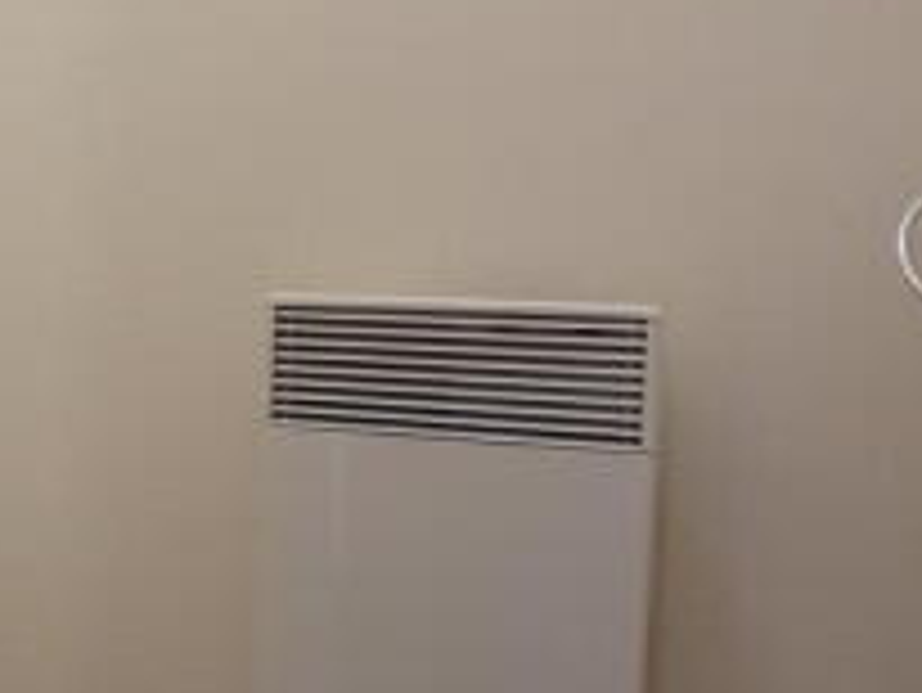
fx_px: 1226
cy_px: 313
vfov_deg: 31.5
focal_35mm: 46
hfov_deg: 39.9
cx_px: 214
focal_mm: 10
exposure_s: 1/60
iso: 800
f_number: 3.5
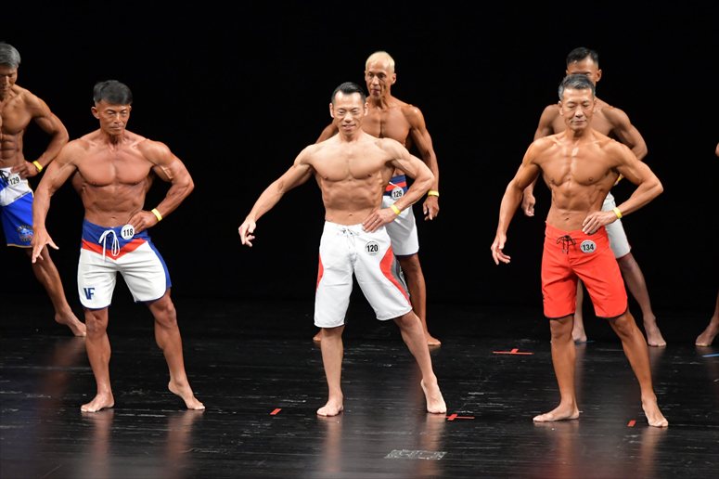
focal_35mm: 225
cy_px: 240
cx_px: 360
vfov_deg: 6.1
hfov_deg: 9.2
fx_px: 4492
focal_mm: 150
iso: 3200
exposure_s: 1/400
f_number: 5.6
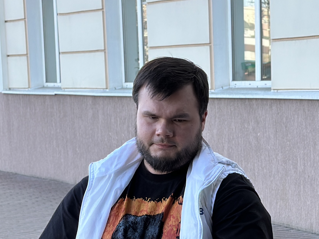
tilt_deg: -8.6
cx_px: 295
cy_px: 215
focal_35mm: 117
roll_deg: +0.8
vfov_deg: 12.6
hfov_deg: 16.6
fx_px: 1078
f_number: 1.78
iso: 80
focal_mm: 6.86
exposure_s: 1/659
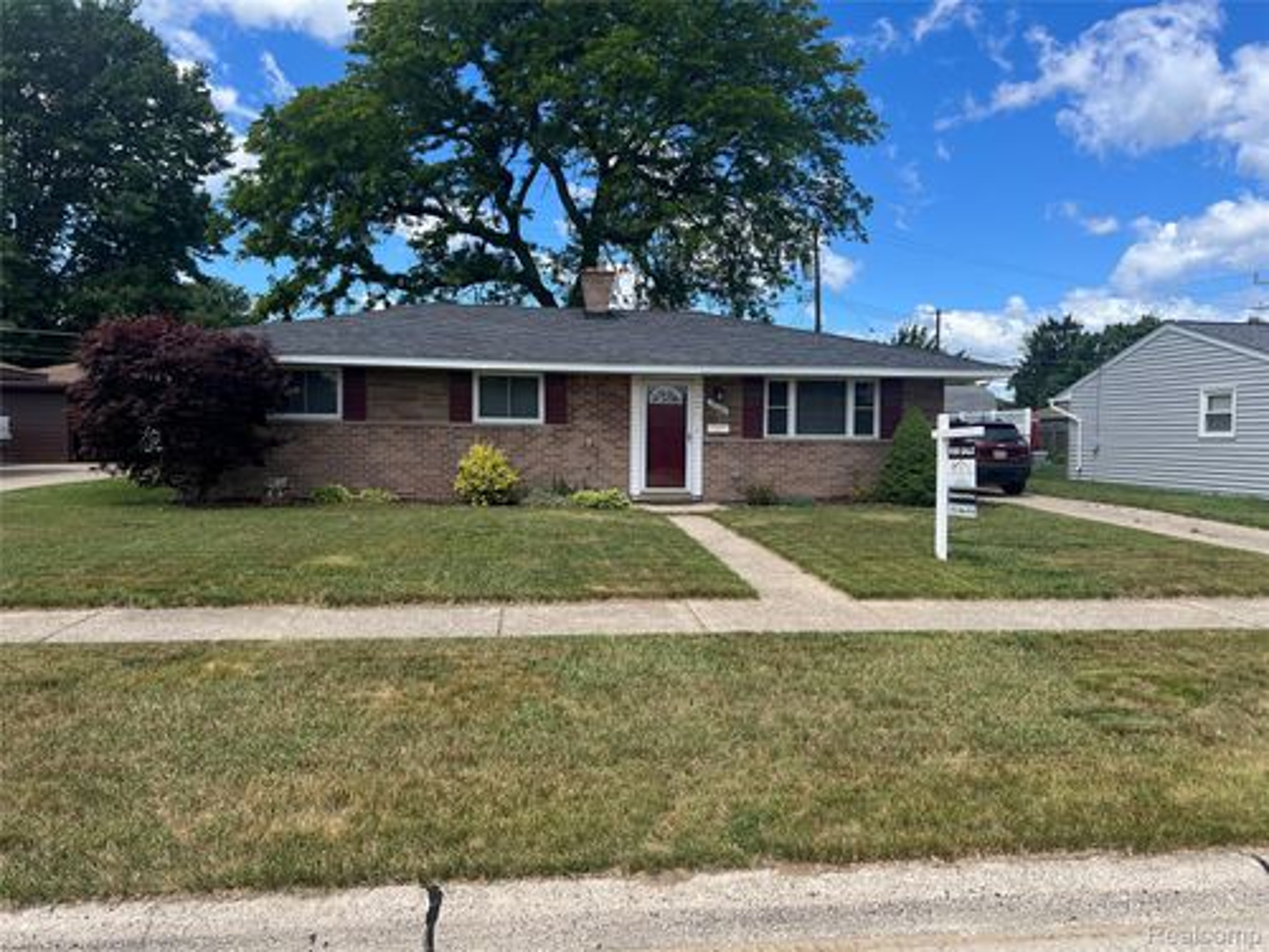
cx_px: 634
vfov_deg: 53.1
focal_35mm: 26
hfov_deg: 67.3
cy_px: 476
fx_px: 953
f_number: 1.5
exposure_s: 1/2632
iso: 50
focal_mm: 5.7
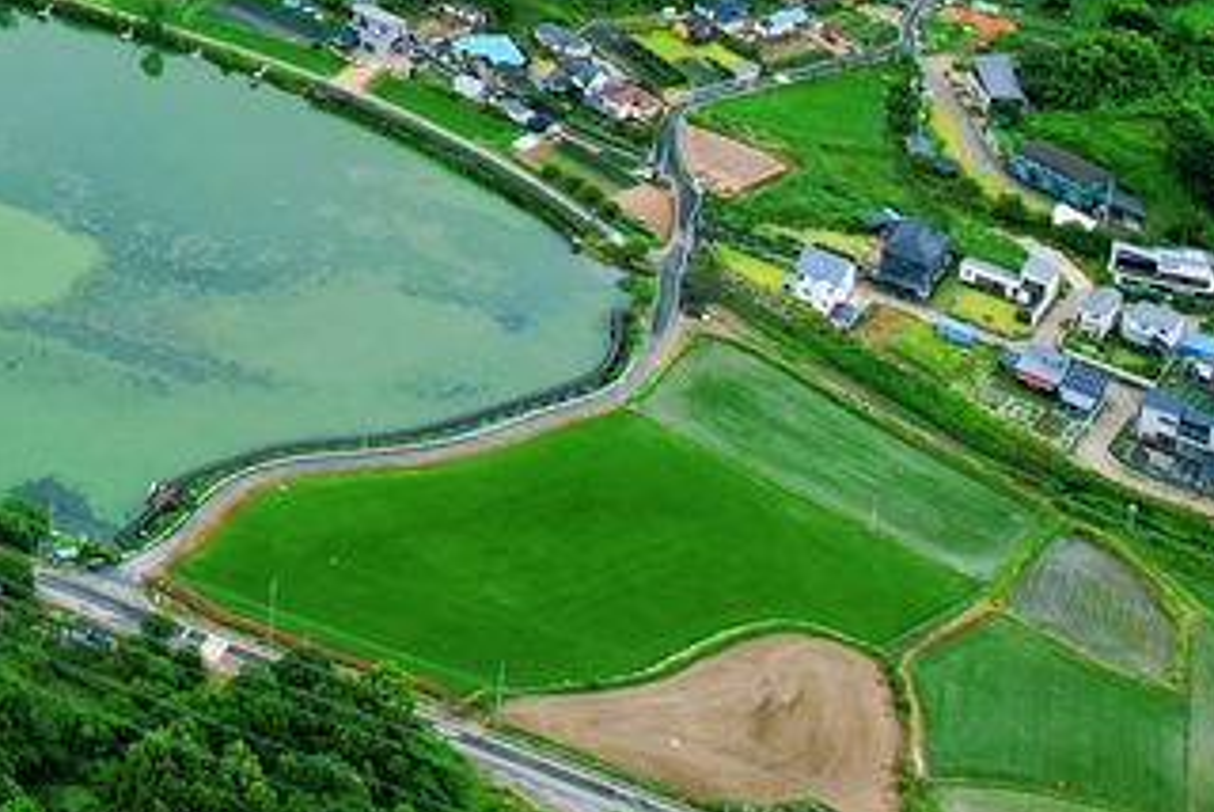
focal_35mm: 79
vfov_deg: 15.2
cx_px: -436
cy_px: -617
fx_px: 2666
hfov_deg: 22.5
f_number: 2.8
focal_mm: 8.38
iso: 100
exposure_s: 1/640
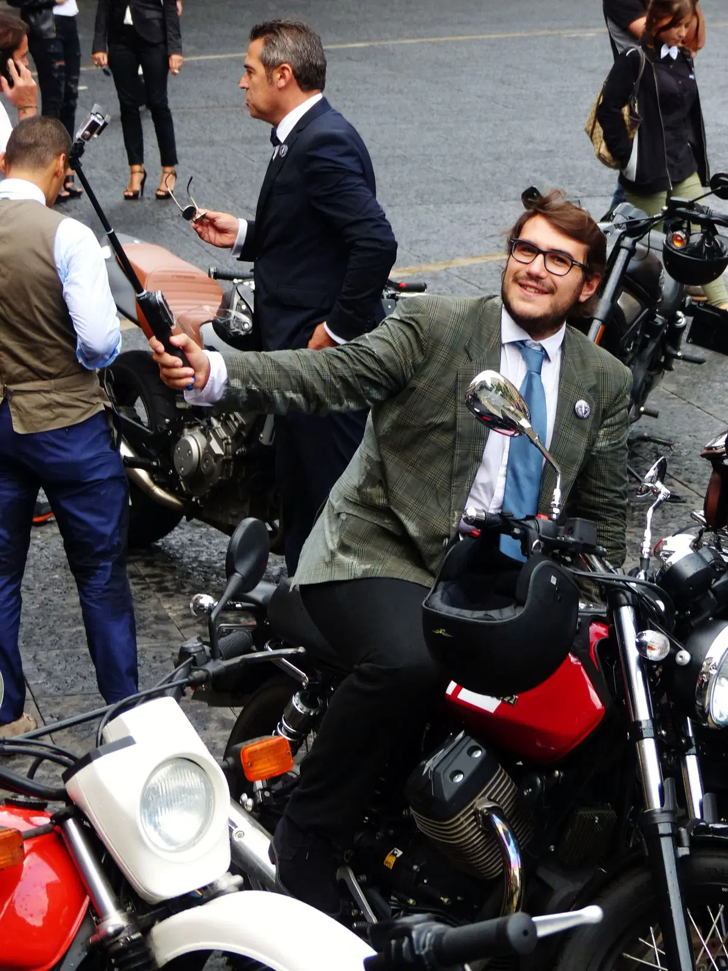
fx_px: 3477
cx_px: 364
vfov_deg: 15.9
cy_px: 486
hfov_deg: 12.0
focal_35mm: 124
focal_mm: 22.2
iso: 160
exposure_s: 1/80
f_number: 2.8
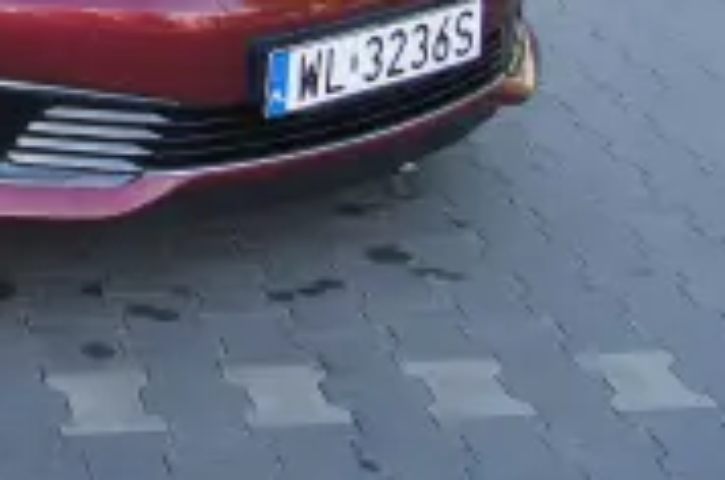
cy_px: -146
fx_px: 2171
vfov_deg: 12.3
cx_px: -212
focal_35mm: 108
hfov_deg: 17.8
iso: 100
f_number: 5
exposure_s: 1/80
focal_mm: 20
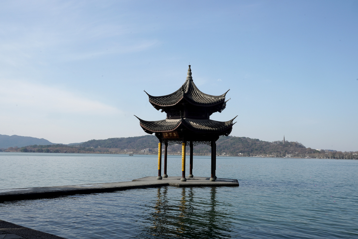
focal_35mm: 31
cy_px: 120
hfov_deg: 60.3
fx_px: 308
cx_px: 179
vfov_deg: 42.3
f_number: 18
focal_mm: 31
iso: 200
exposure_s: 1/100
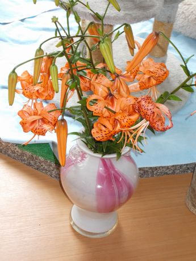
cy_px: 130
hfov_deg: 22.3
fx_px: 498
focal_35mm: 66
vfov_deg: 29.4
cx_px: 98
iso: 200
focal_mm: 11.8
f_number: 5.3
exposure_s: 1/30
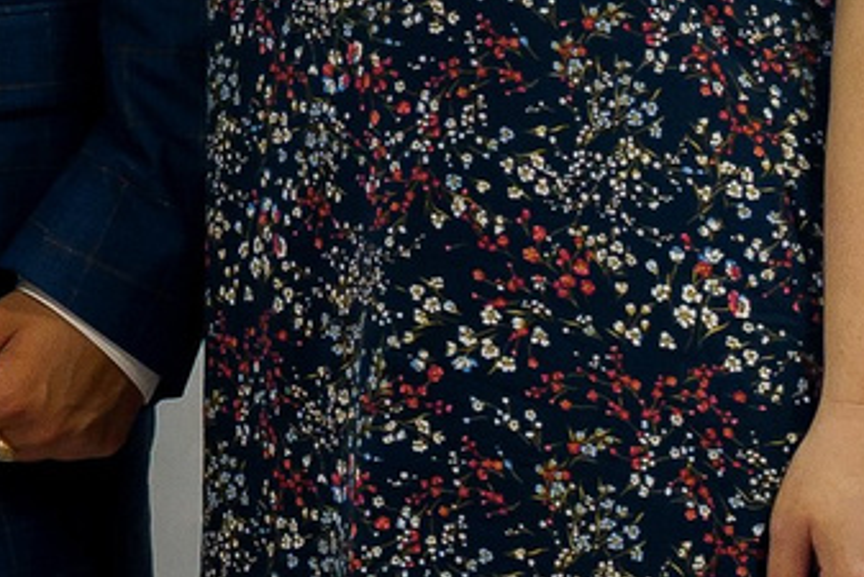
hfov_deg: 7.5
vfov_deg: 5.2
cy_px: -24
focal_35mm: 266
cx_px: -600
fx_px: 6386
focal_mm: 35
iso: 640
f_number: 2.5
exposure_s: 1/125
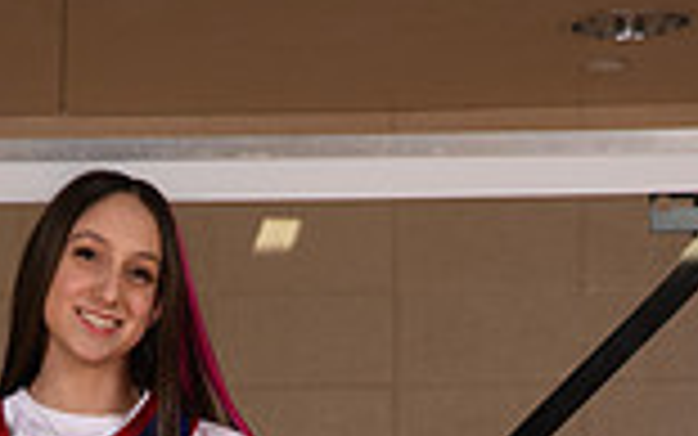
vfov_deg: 6.3
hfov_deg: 10.4
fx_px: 3825
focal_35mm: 201
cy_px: 948
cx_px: 95
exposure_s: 1/320
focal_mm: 68
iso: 320
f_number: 7.1
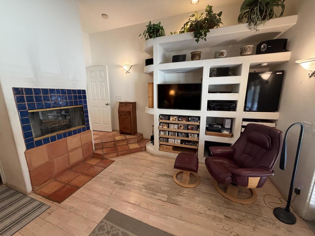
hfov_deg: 102.1
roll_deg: +0.7
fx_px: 127
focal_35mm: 14
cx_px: 158
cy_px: 118
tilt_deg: -10.4
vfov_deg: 85.7
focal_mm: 2.22
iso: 320
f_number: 2.2
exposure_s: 1/60
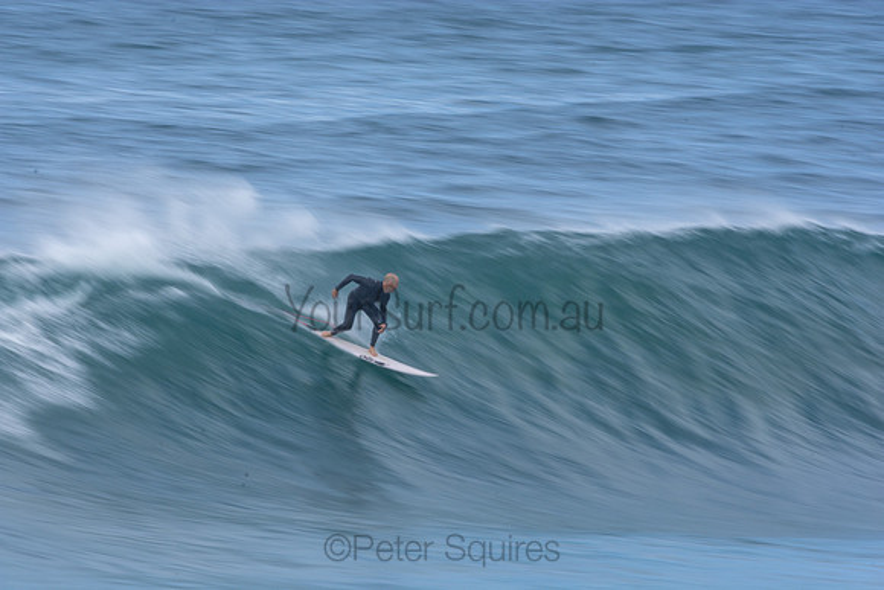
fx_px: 18420
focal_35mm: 750
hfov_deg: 2.7
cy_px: 295
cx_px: 442
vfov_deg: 1.8
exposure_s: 1/25
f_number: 22
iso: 100
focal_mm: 500
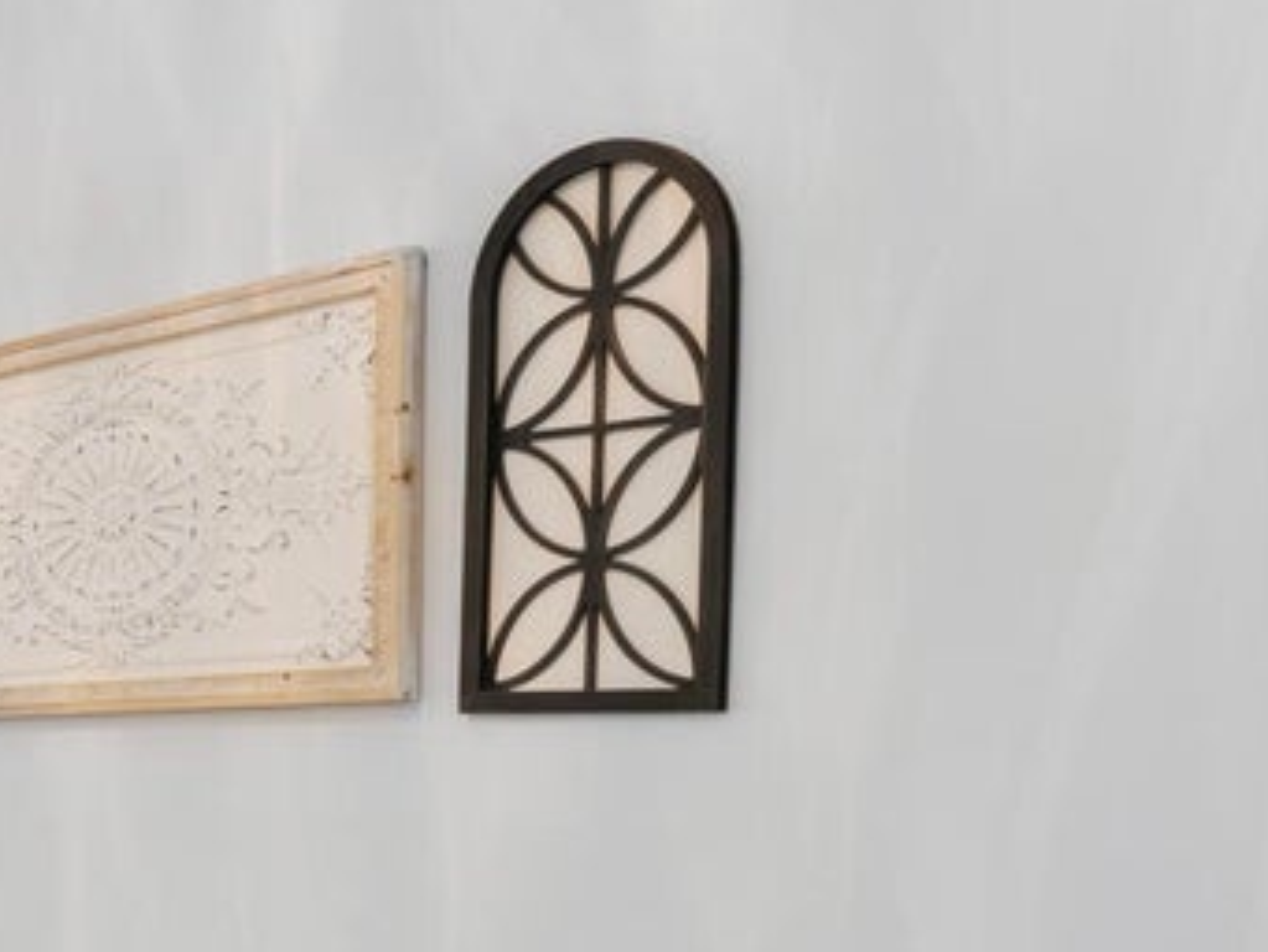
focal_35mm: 68
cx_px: -1097
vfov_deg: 21.1
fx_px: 2509
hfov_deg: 19.7
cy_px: 811
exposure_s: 1.6
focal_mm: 15.8
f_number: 9
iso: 200
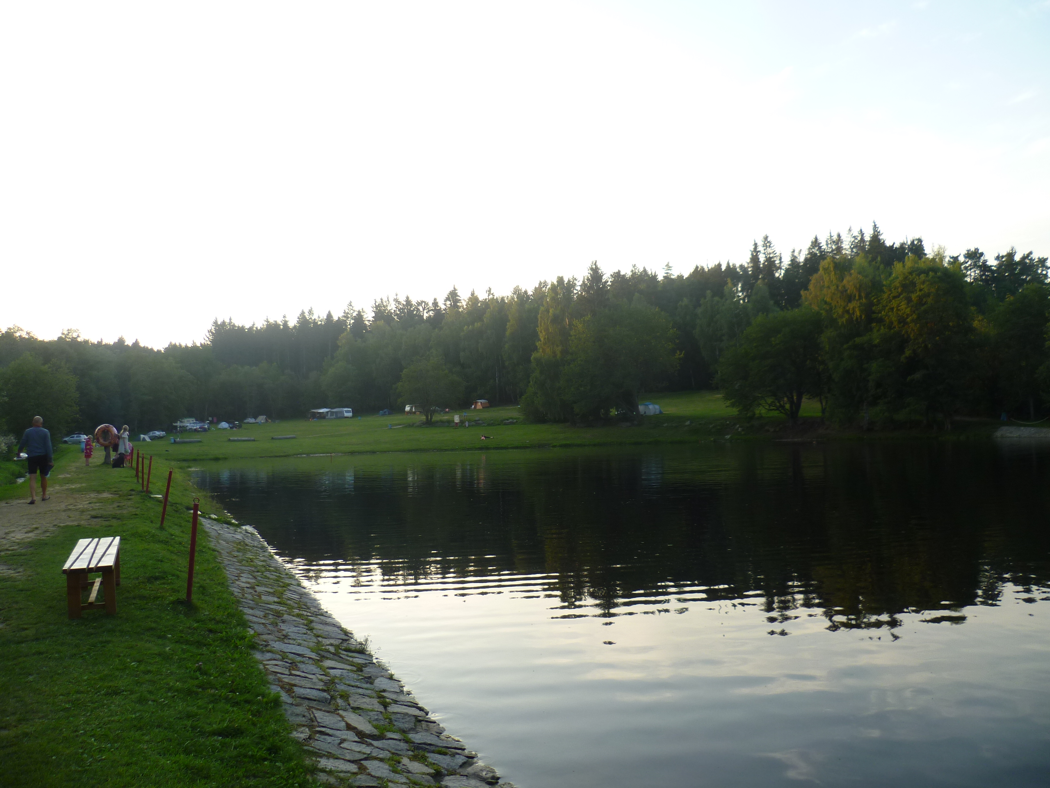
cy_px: 394
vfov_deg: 49.7
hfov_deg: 63.4
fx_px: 849
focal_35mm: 28
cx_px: 525
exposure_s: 1/160
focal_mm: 5
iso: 80
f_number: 2.8
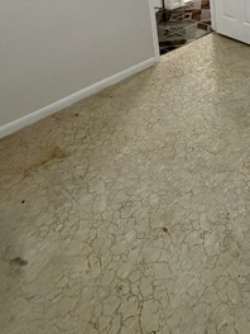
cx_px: 282
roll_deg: +0.7
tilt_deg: -13.6
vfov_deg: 43.7
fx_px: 327
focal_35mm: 34
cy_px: -20
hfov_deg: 35.2
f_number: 2.2
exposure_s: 1/60
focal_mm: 2.22
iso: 500
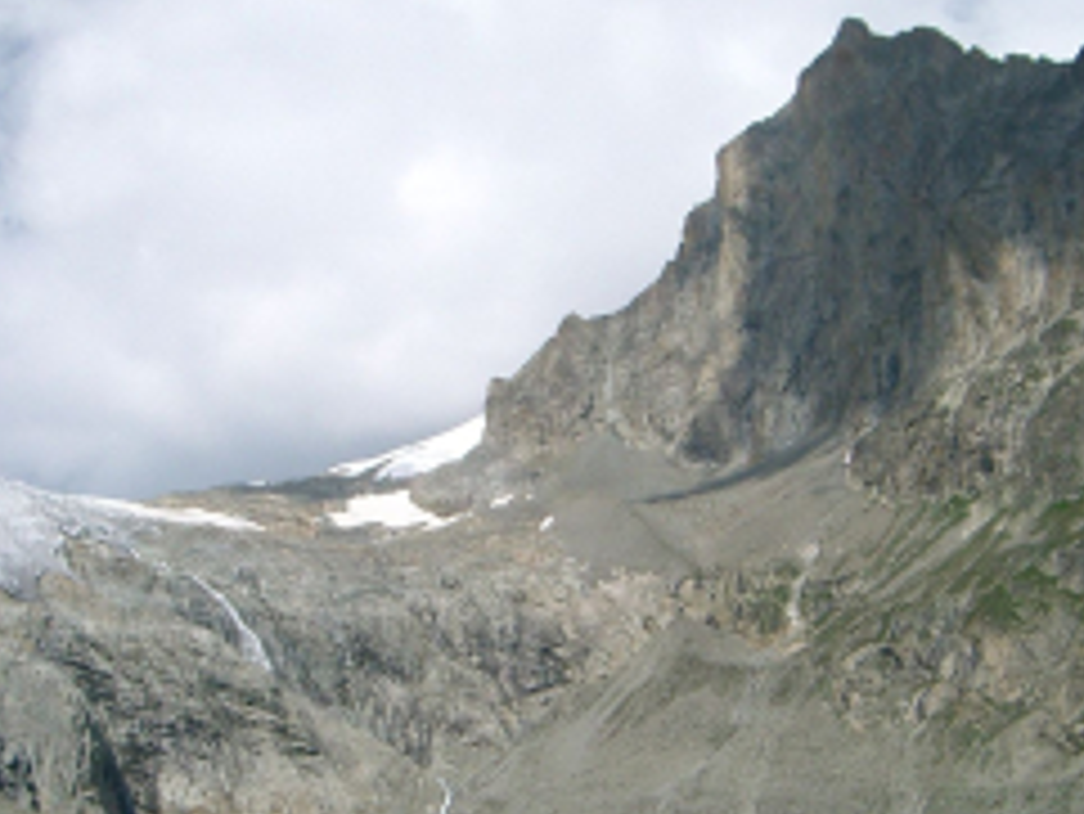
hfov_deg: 28.1
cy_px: 558
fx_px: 2162
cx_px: 560
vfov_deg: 21.2
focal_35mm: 69
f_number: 4.8
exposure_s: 1/2000
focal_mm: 8
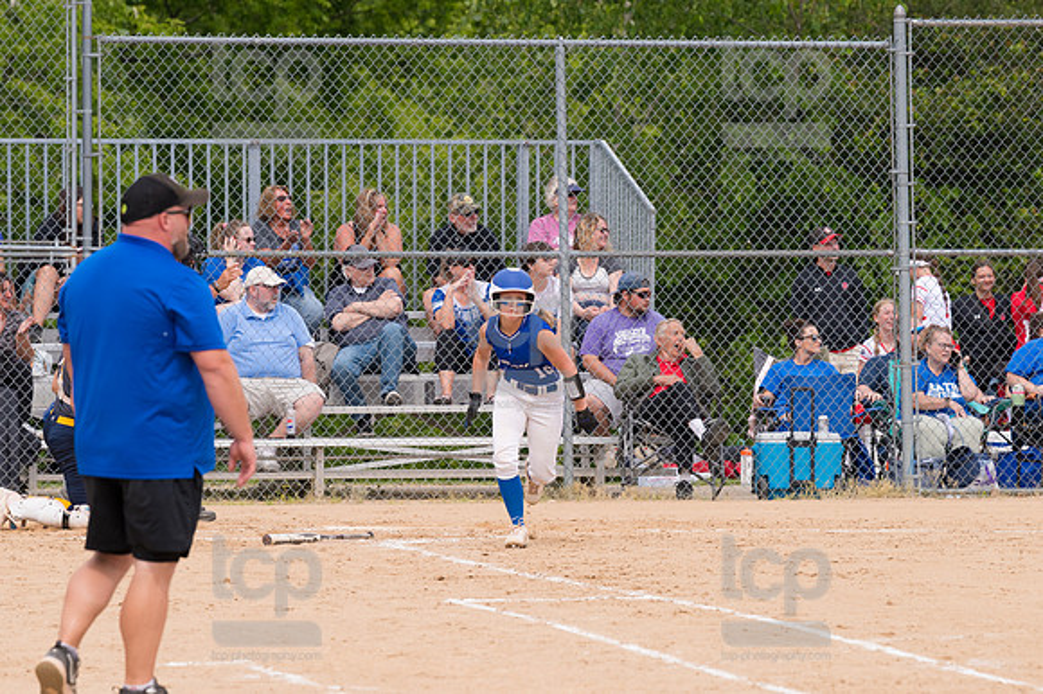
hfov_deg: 6.9
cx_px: 522
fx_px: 8686
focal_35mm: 300
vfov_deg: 4.6
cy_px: 347
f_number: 5.6
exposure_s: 1/1600
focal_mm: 200
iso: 320
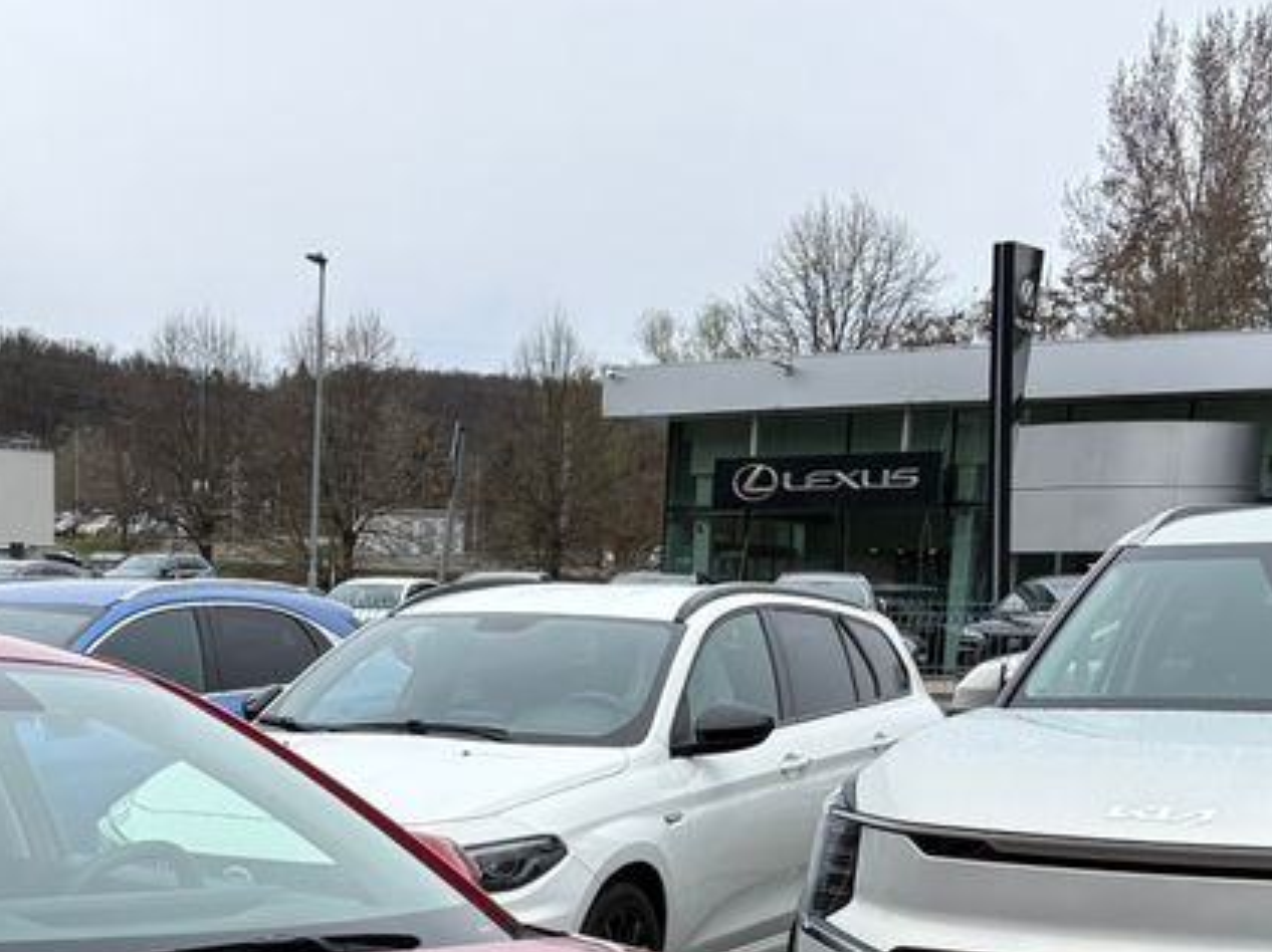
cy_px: 1277
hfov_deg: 25.4
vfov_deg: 18.4
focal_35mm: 74
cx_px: 102
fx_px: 2718
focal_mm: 5.96
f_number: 1.6
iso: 50
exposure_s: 1/1032
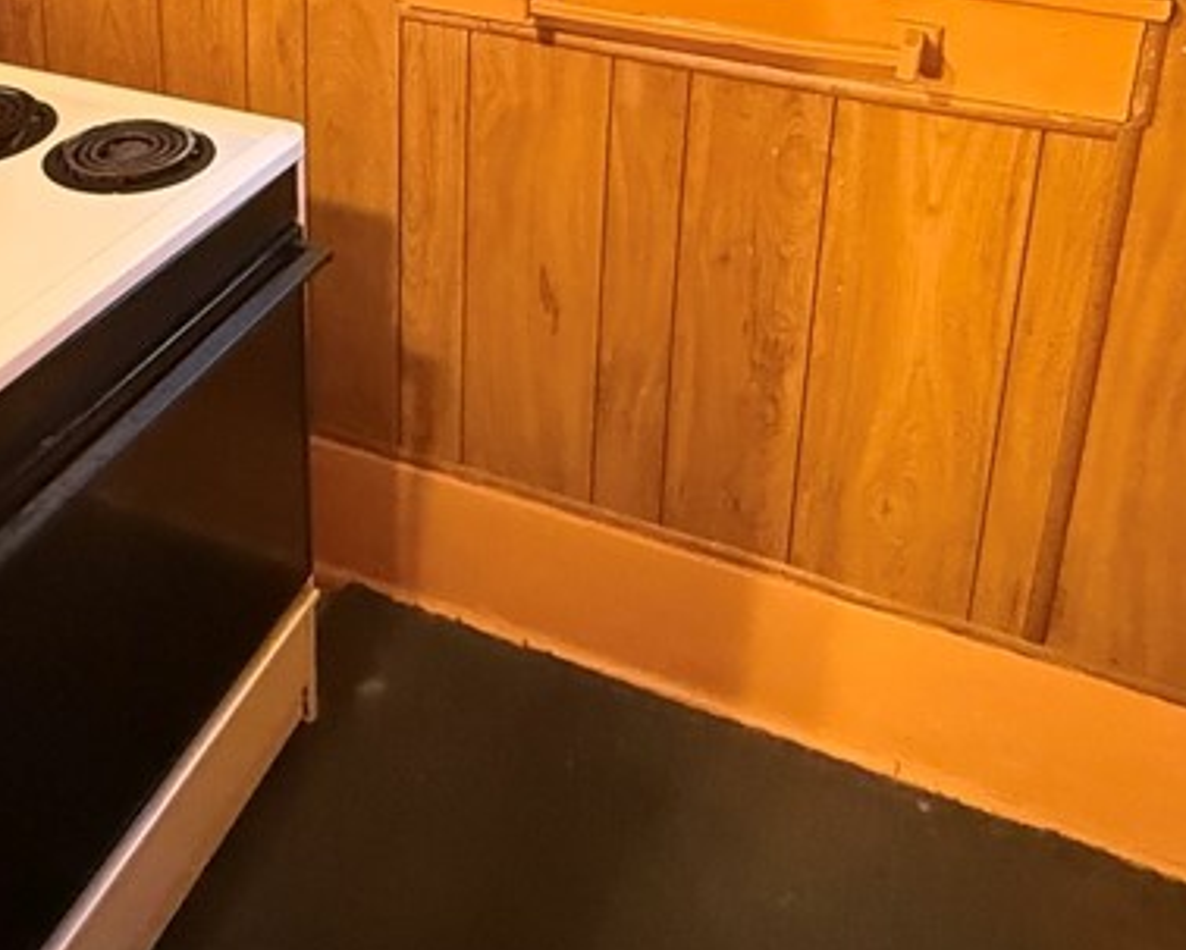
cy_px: -41
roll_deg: -1.7
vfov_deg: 35.5
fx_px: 1300
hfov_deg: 48.6
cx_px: 439
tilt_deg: -15.5
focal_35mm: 37
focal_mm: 2.22
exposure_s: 1/30
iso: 1250
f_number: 2.2
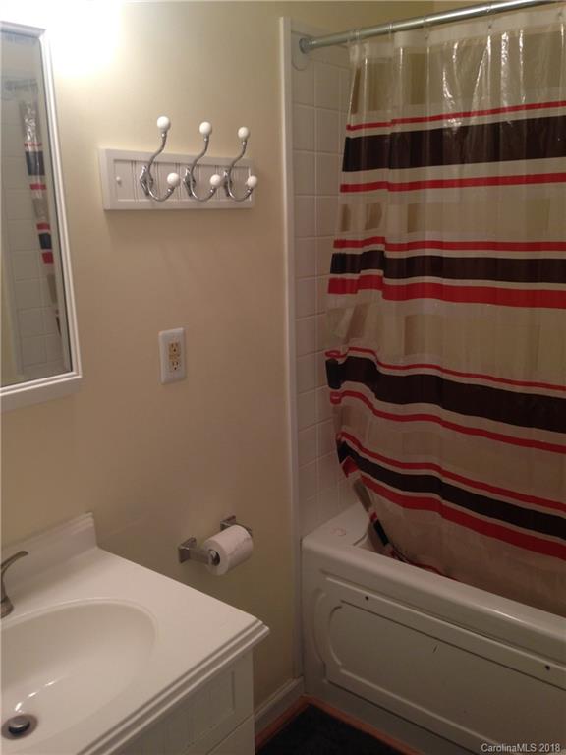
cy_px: 378
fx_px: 719
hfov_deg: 42.9
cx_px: 283
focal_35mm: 33
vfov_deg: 55.4
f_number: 2.4
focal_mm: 4.12
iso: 50
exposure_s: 1/24
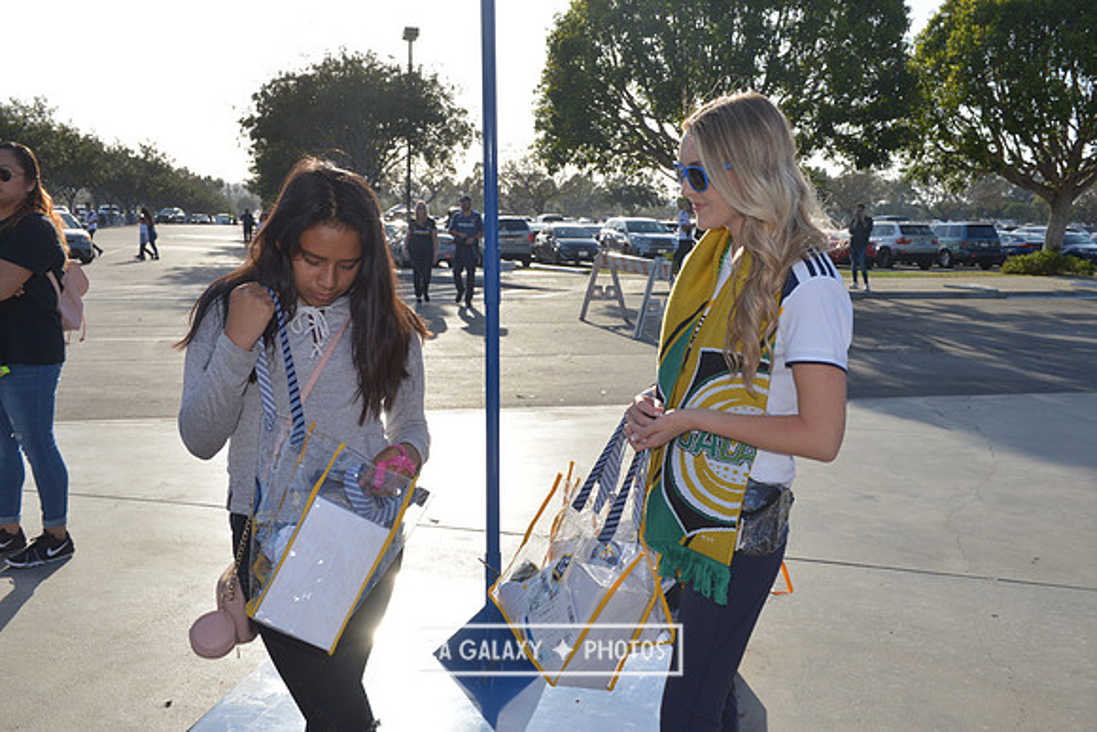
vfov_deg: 36.9
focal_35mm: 36
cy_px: 366
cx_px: 548
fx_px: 1097
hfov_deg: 53.1
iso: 400
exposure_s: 1/250
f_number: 14
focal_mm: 36
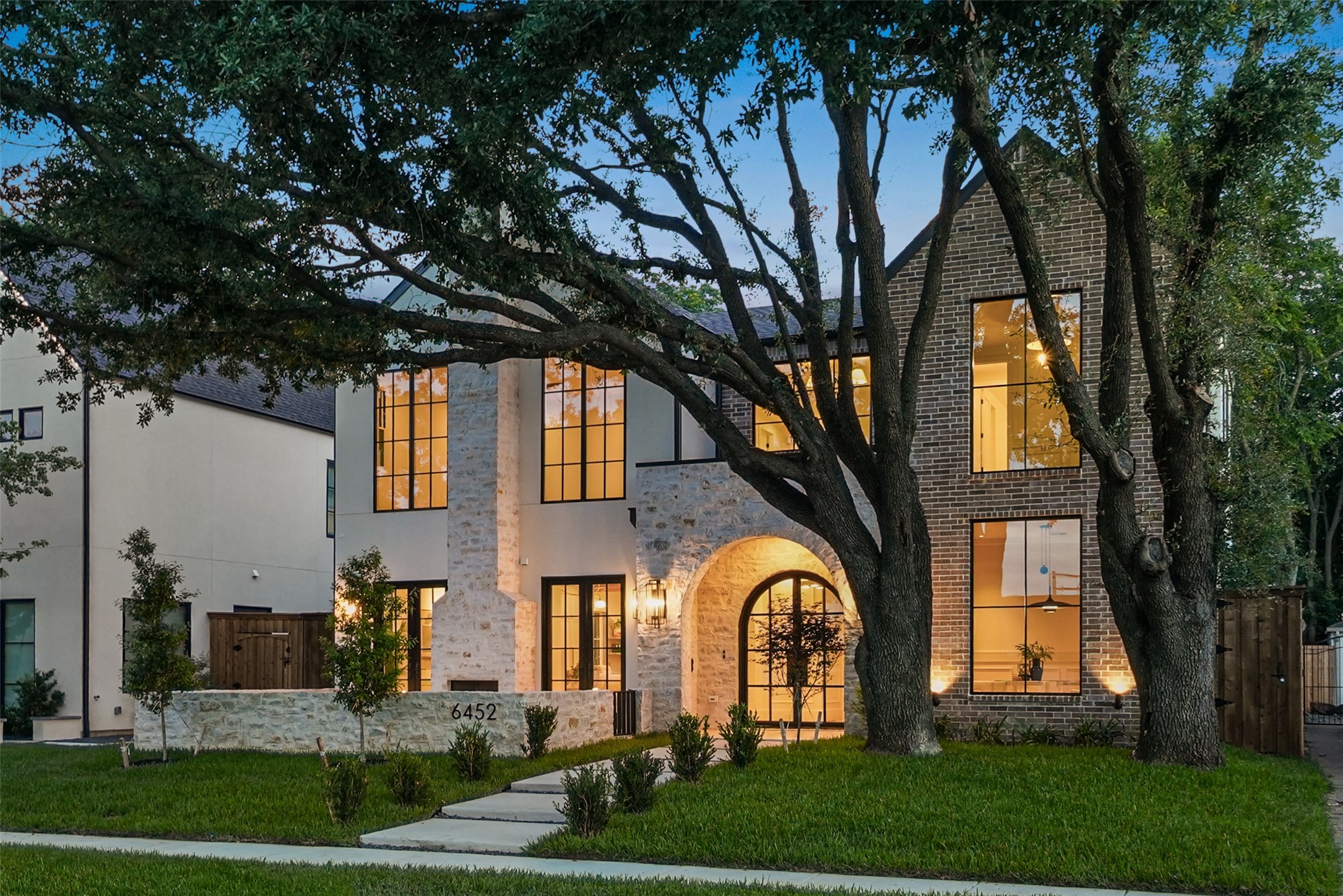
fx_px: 1343
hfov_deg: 53.1
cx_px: 672
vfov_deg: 36.9
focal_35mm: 36
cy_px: 448
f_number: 10
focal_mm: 24
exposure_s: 1/2
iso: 1600
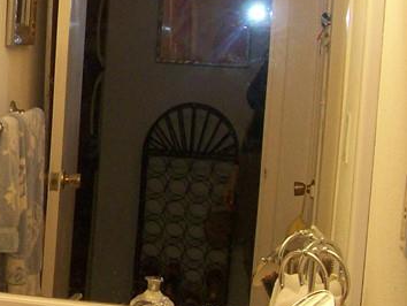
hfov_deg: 17.6
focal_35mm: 104
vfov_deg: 14.2
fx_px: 1224
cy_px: 118
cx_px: -129
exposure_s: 1/64
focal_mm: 6
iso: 140
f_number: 2.7
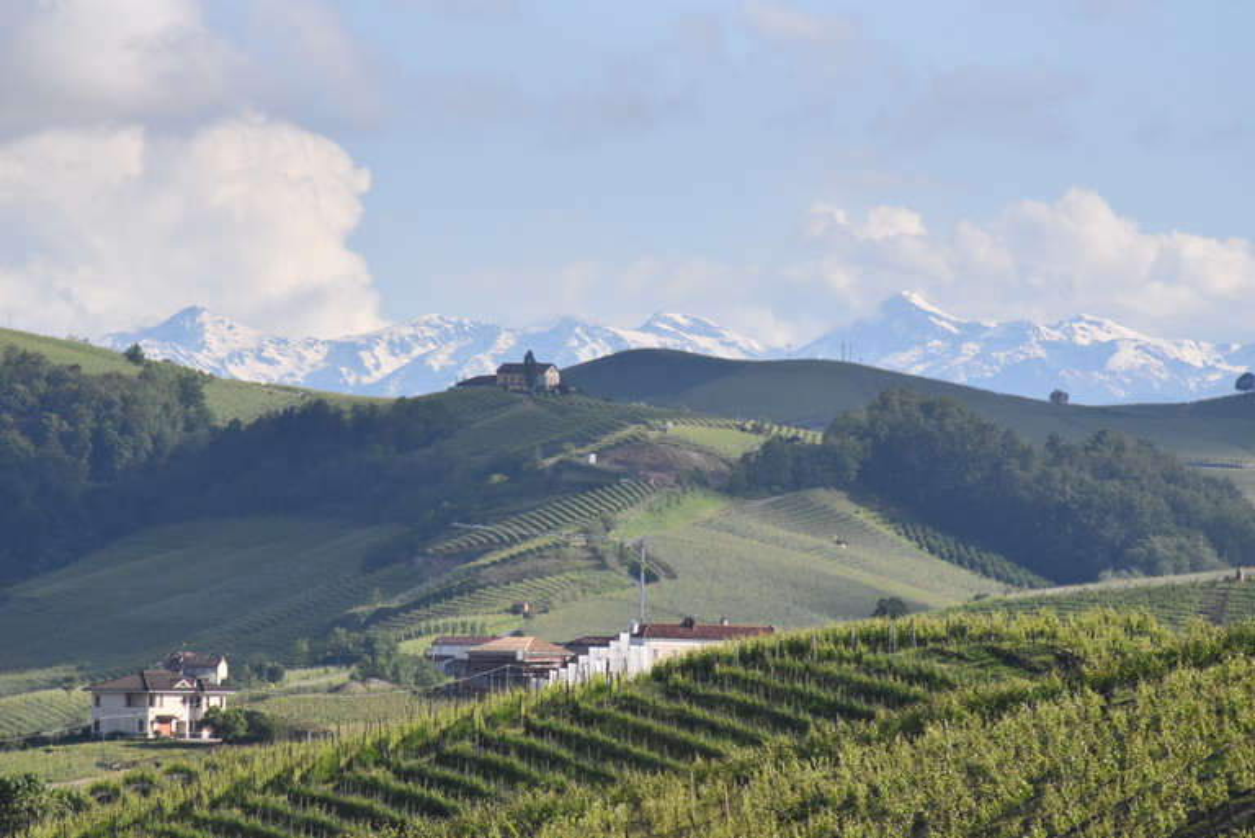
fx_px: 10464
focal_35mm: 300
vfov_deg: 4.6
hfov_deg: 6.9
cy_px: 419
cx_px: 628
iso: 2500
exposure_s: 1/4000
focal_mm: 300
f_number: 9
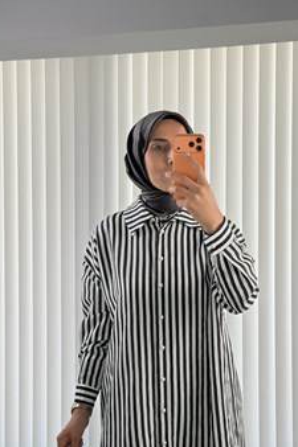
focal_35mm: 61
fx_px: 758
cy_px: 249
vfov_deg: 32.9
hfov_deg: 22.2
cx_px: 170
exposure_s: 1/260
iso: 64
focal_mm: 6.76
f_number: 1.78
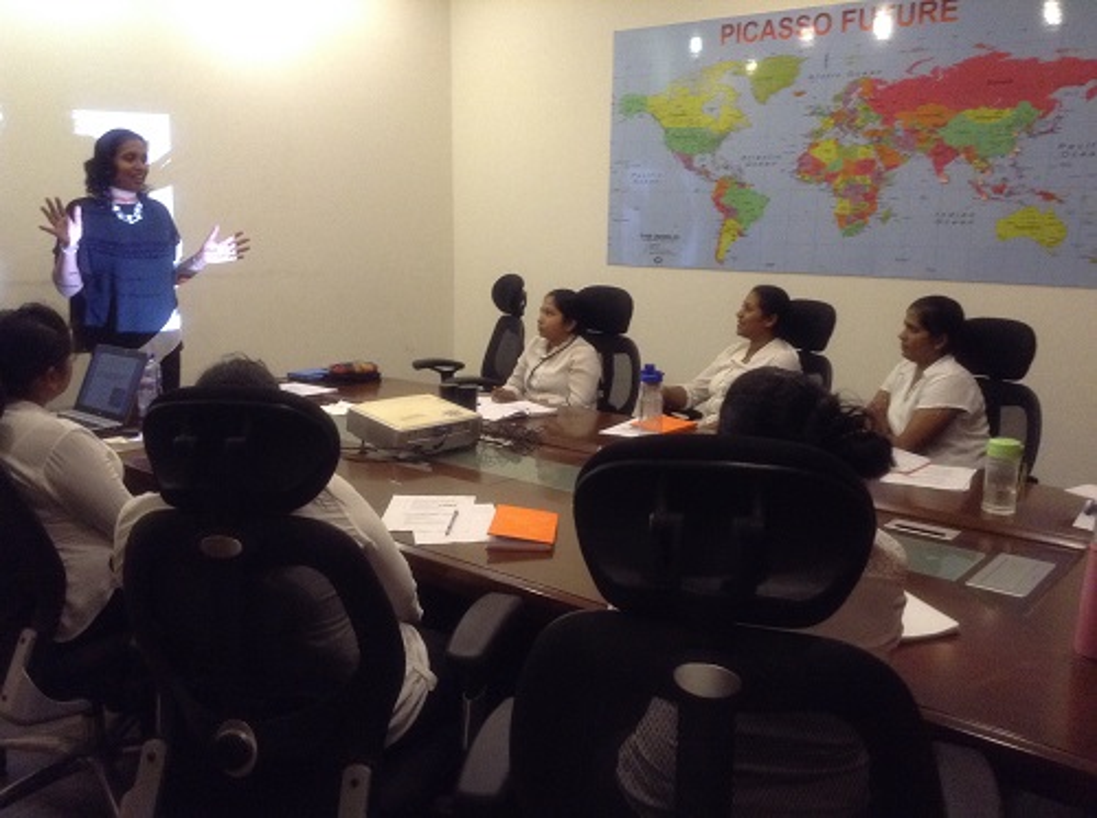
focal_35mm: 33
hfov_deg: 55.4
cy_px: 409
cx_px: 548
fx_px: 1044
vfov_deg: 42.8
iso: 250
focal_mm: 3.3
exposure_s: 1/17
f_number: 2.4
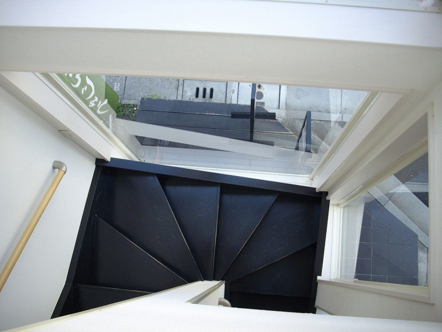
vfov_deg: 38.7
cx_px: 221
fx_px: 472
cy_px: 166
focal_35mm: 37
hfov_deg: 50.1
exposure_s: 1/125
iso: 110
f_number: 2.8
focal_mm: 6.2
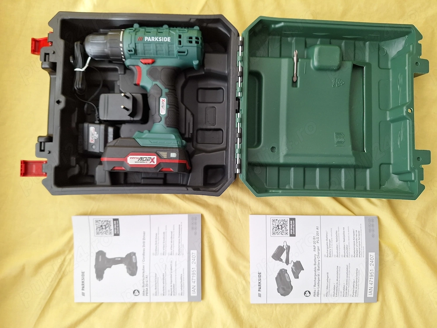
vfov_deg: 58.9
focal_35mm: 23
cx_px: 218
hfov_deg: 73.9
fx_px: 290
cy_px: 164
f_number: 1.8
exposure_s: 1/100
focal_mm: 5.54
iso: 64
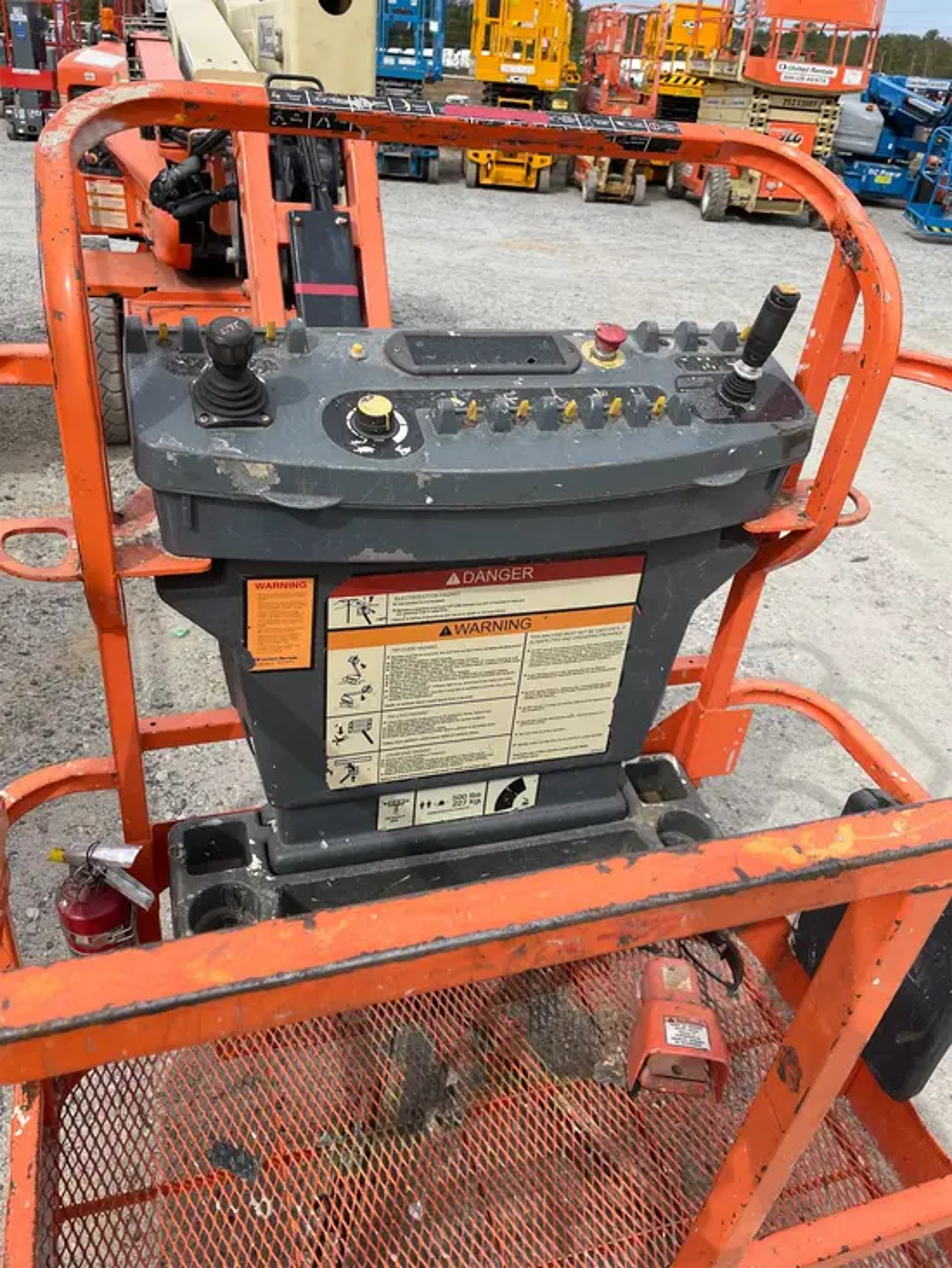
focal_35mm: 26
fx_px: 953
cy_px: 634
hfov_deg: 53.1
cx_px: 476
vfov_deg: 67.3
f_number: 1.6
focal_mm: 4.2
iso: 50
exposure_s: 1/3509
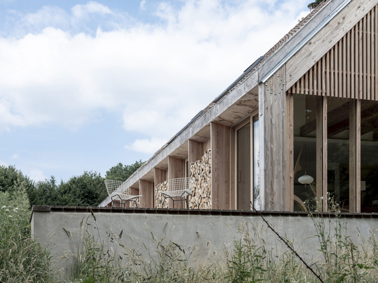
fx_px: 557
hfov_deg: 37.5
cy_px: 142
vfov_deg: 28.6
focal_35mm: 51
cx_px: 189
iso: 100
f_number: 22
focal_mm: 64
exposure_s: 1/25
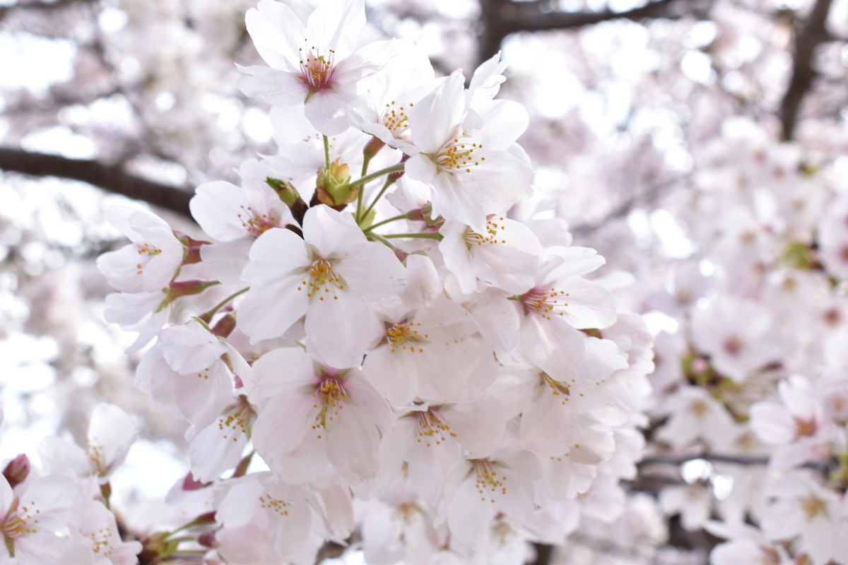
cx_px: 424
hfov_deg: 33.4
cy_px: 282
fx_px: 1413
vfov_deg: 22.6
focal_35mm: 60
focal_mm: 40
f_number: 11
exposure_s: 1/40
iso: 100
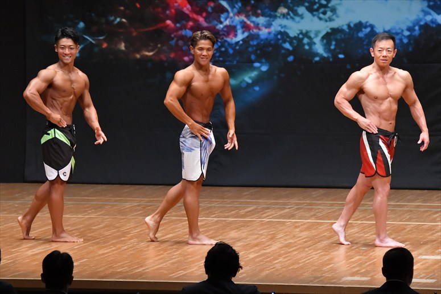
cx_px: 220
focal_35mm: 255
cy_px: 147
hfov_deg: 8.1
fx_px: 3122
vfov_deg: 5.4
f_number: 5.6
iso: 8000
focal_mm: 170
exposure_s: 1/400
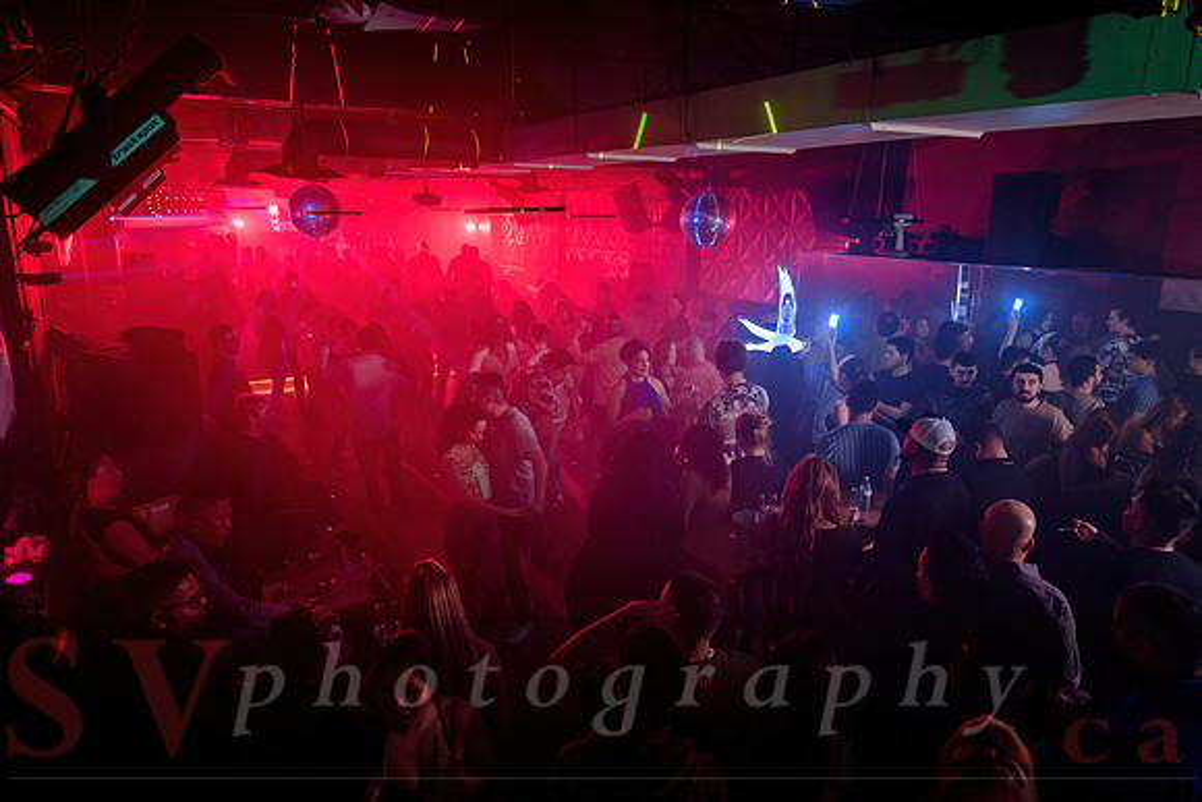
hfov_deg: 73.7
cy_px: 401
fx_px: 801
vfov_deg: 53.2
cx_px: 601
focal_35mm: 24
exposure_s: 1/50
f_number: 2.8
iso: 800
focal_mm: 24
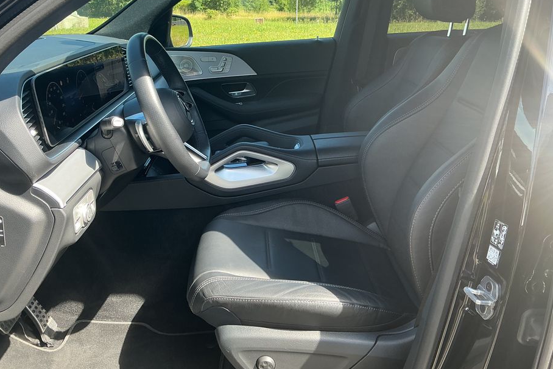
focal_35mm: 34
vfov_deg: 38.7
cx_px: 261
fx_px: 522
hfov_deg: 55.7
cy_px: 147
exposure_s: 1/124
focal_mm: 3
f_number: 1.8
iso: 16
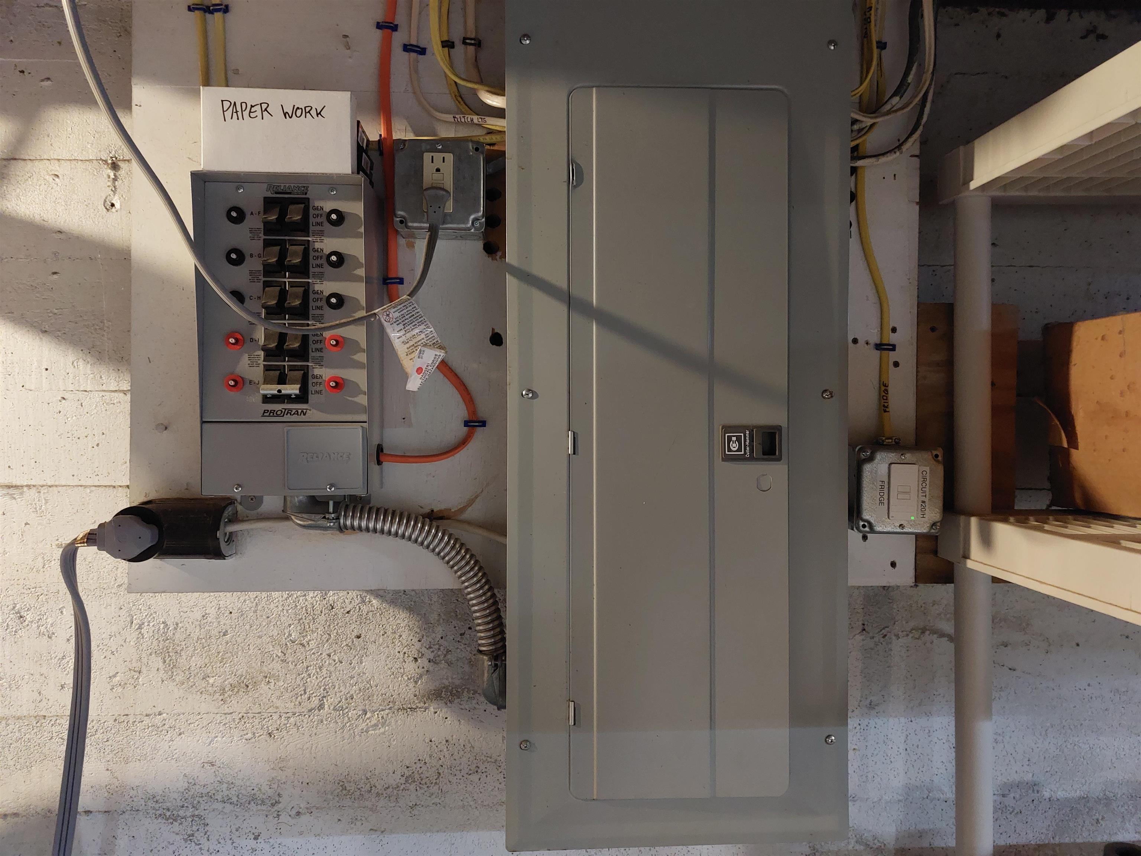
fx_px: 791
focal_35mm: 24
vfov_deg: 56.8
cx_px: 570
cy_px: 428
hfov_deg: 71.6
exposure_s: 1/24
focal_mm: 5.23
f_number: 1.8
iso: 500
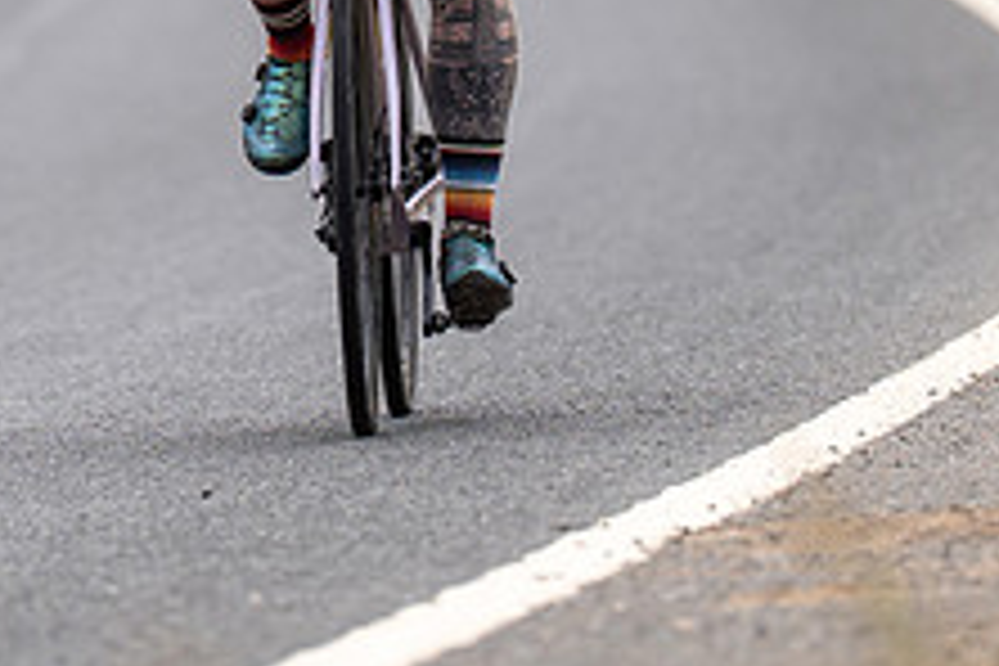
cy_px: -252
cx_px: 382
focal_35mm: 769
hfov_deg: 2.7
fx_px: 21338
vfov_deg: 1.8
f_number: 3.2
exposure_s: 1/1250
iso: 125
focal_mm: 191
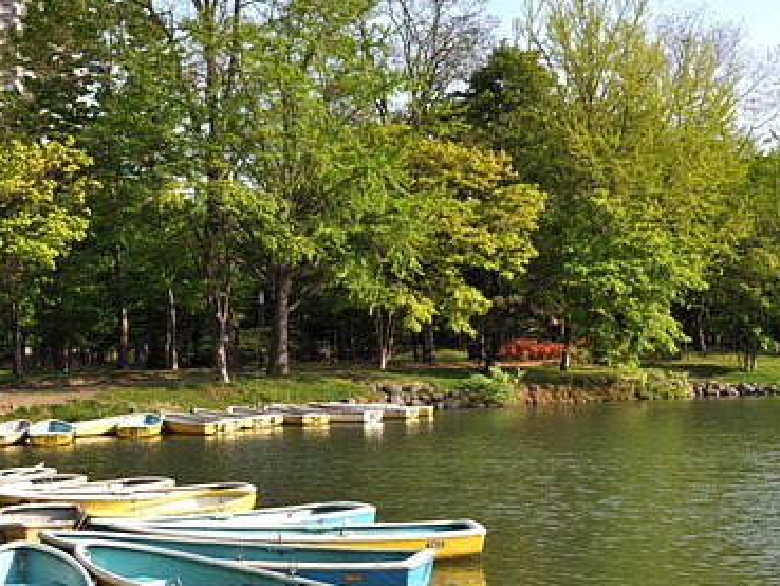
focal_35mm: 60
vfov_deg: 24.4
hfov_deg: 32.1
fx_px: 1352
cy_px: 336
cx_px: 452
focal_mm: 30
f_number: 9
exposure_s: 1/320
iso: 200
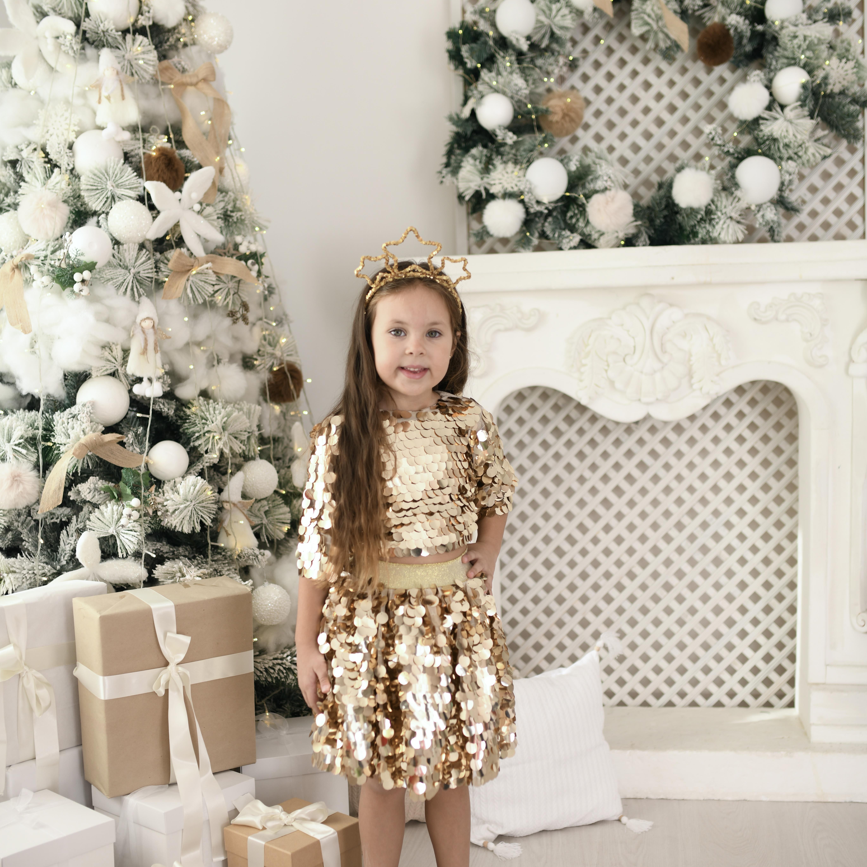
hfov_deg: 37.6
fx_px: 1275
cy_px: 500
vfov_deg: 37.5
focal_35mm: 45
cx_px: 434
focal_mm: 35
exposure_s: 1/250
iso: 125
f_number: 2
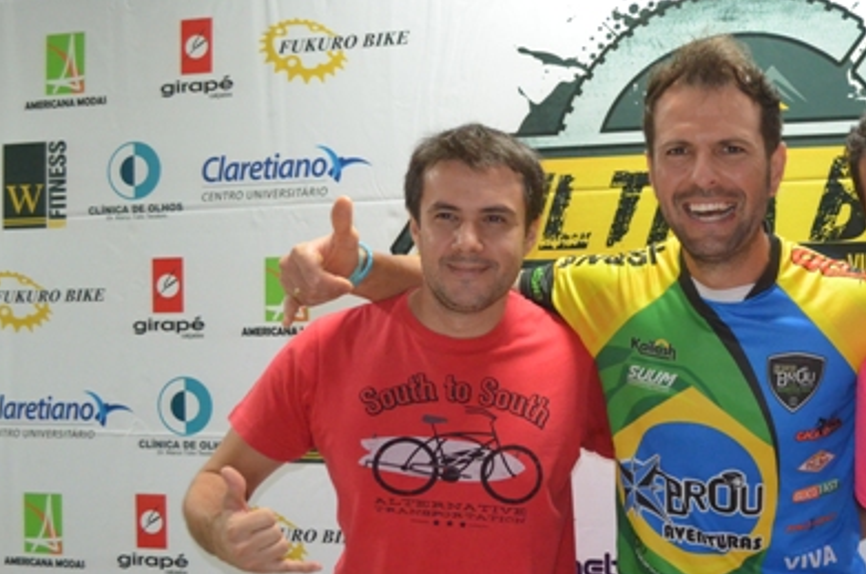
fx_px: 1296
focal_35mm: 54
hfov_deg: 35.7
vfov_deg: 24.9
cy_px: 335
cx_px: 691
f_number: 4
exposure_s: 1/60
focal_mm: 22
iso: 2800
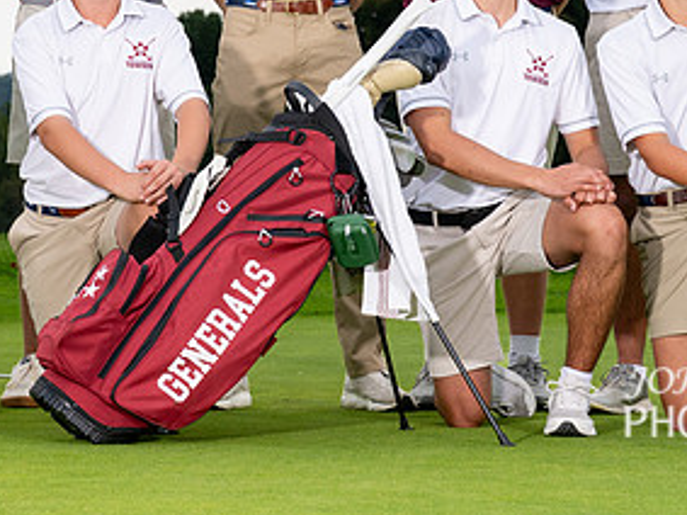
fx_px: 4583
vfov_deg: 6.4
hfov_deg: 8.6
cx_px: 323
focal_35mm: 231
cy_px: -37
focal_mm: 71
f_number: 6.3
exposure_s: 1/320
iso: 160
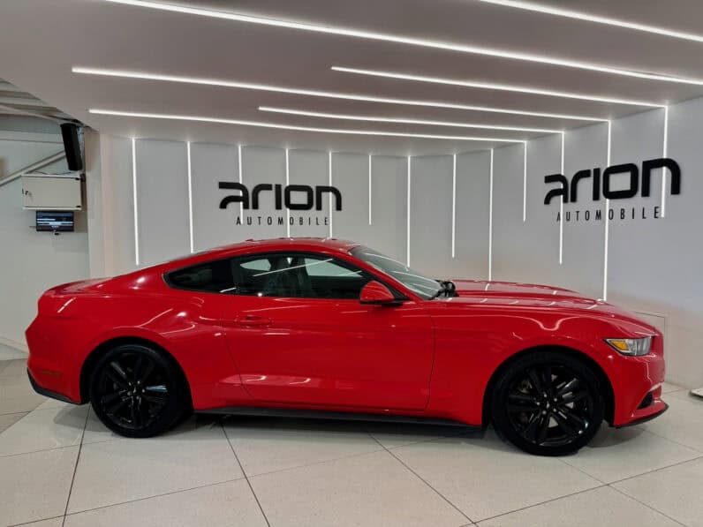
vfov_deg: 56.8
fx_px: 487
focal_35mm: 24
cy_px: 264
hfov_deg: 71.6
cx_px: 352
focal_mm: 6.8
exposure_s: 1/100
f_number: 1.8
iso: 80
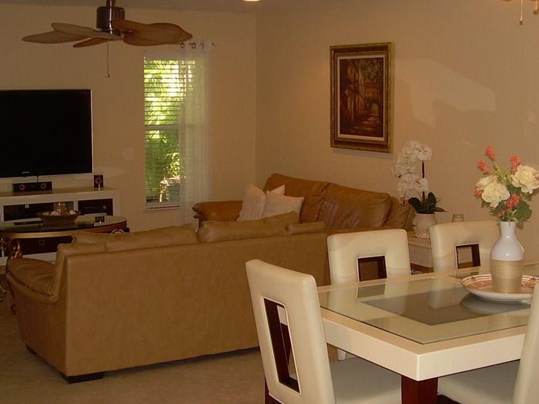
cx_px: 340
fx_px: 872
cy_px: 197
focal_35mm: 56
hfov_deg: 34.2
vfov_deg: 26.1
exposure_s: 1/60
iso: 141
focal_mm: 6.3
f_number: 2.8
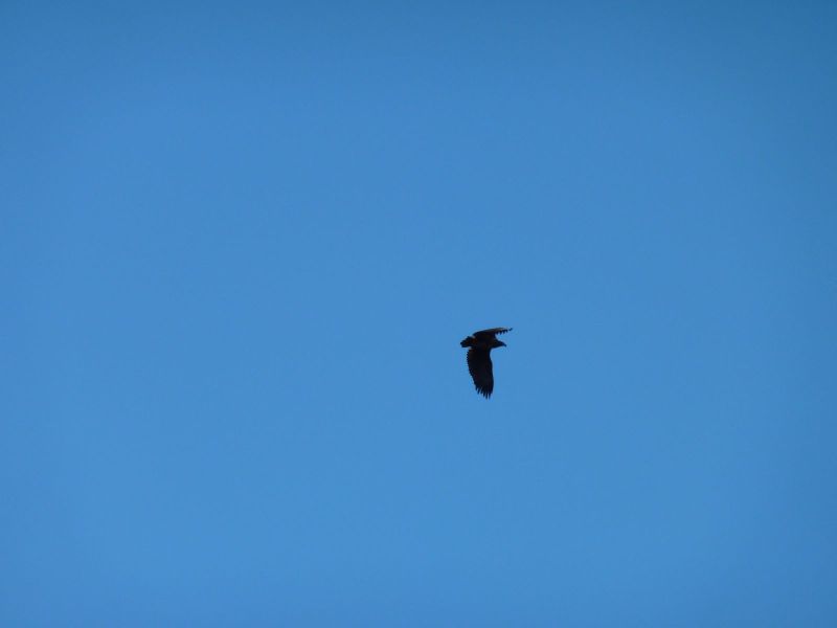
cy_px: 314
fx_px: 7254
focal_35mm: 300
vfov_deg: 5.0
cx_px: 418
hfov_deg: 6.6
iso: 80
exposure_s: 1/200
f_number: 4.9
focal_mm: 49.2
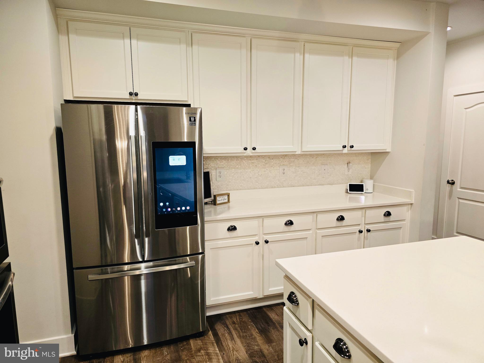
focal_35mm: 23
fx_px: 322
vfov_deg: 58.9
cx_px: 242
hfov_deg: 73.9
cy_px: 182
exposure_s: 1/120
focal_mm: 6.3
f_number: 1.7
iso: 320
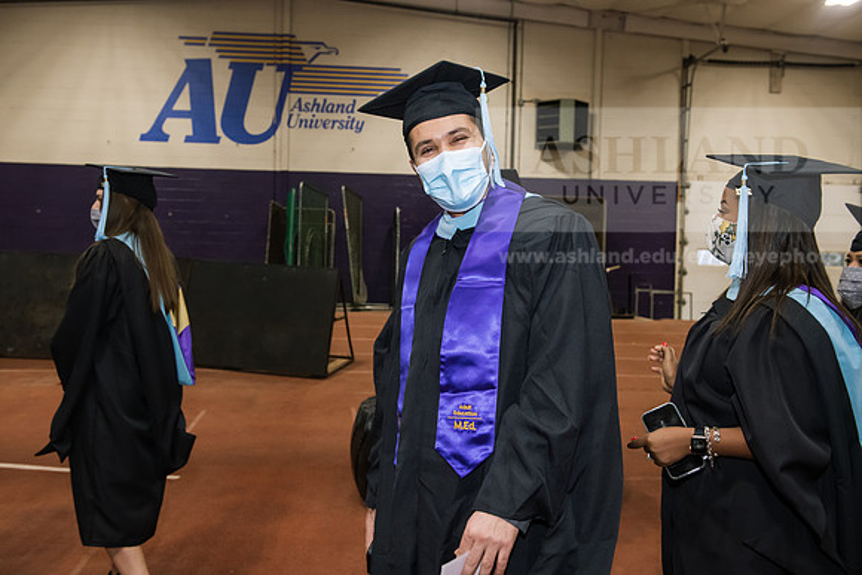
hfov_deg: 53.1
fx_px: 862
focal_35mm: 36
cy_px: 288
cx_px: 431
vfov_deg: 36.9
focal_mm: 36
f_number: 5.6
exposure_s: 1/160
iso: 2500
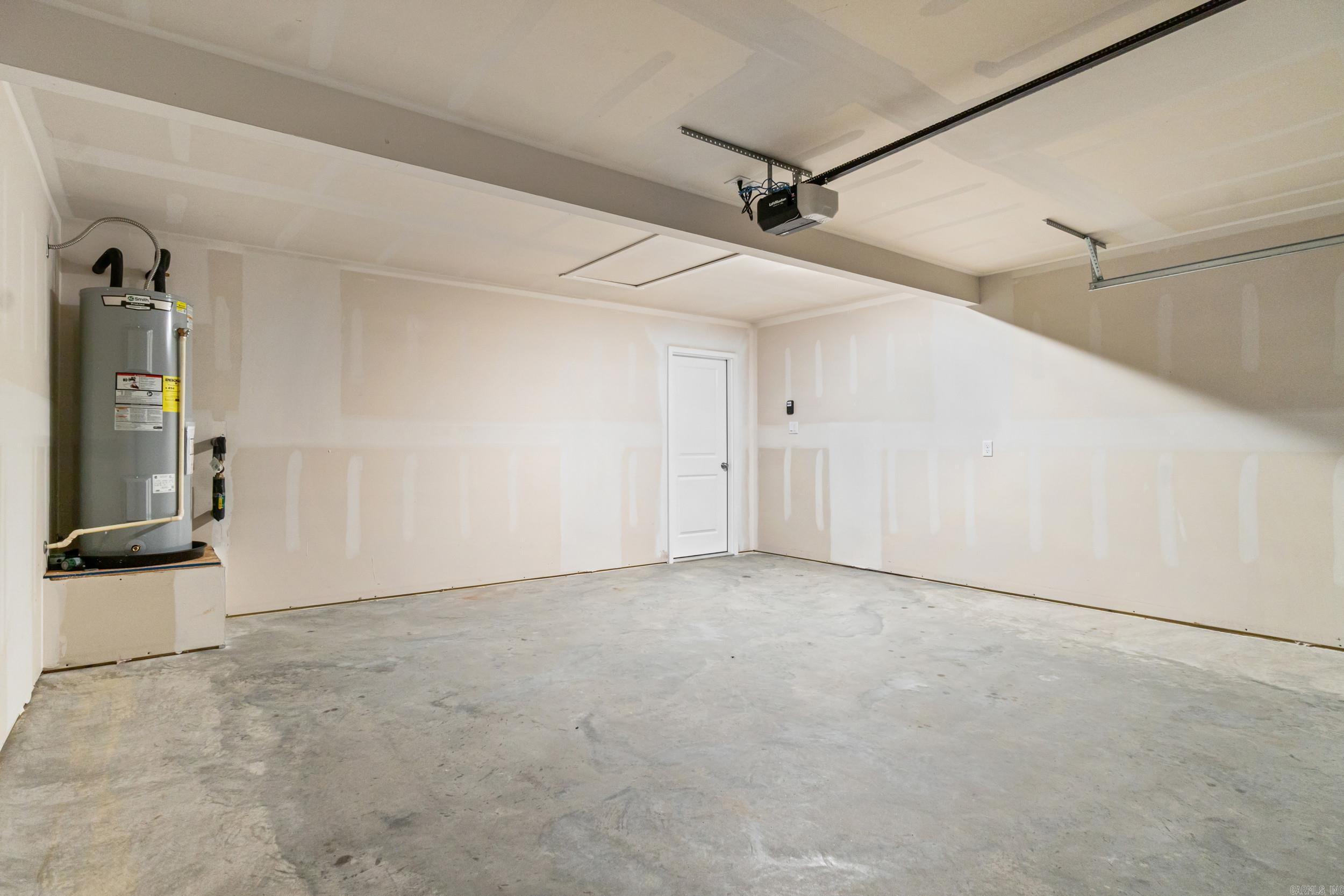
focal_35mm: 18
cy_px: 448
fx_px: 672
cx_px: 672
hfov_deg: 90.0
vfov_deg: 67.4
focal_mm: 12
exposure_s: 1
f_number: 9
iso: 250
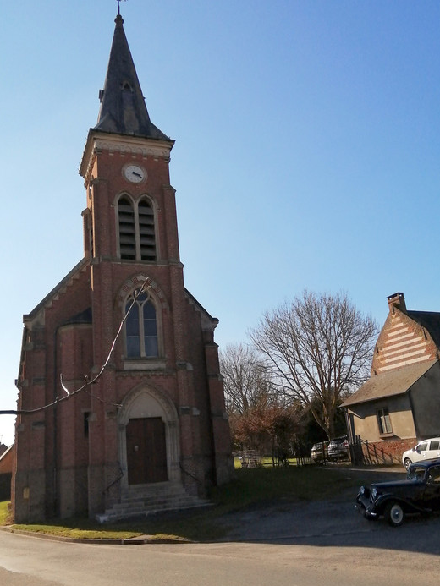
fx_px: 508
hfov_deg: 46.8
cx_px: 219
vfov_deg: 60.0
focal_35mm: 30
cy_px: 298
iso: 50
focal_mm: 3.46
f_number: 1.8
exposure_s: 1/3831
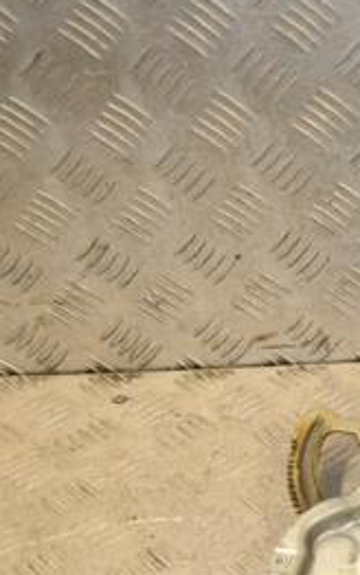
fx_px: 1427
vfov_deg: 22.6
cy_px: 428
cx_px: 656
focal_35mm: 91
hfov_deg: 13.0
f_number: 6.3
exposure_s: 1/200
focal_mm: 26
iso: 800
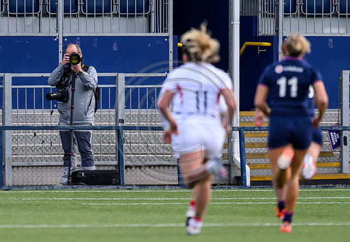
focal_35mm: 1120
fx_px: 11014
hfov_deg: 1.8
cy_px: 93
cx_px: 77
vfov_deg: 1.3
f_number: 4
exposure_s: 1/2000
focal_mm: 560
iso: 500
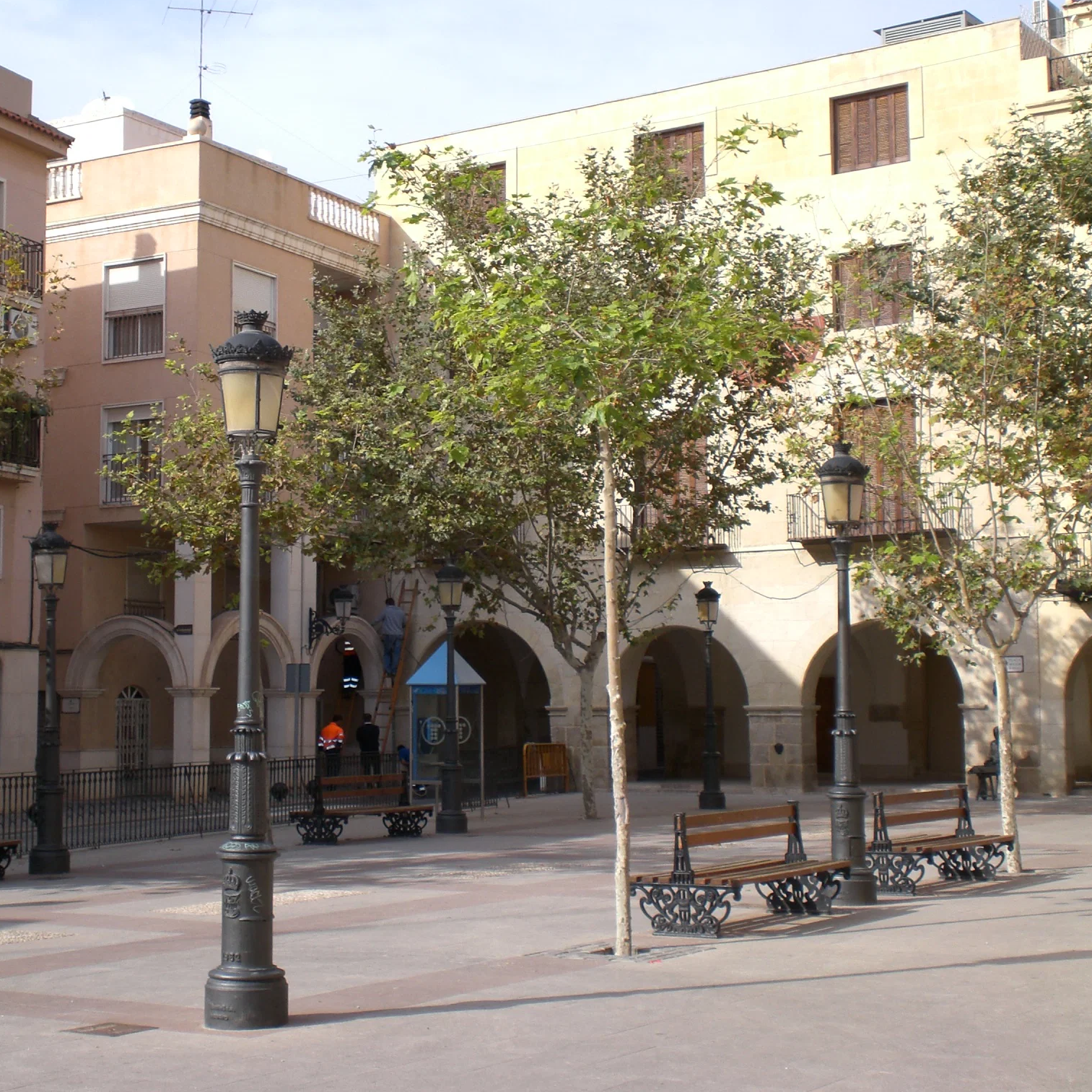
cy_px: 543
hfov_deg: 28.0
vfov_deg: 28.2
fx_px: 2177
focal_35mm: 61
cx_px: 357
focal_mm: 8.44
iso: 50
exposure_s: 1/250
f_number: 5.1
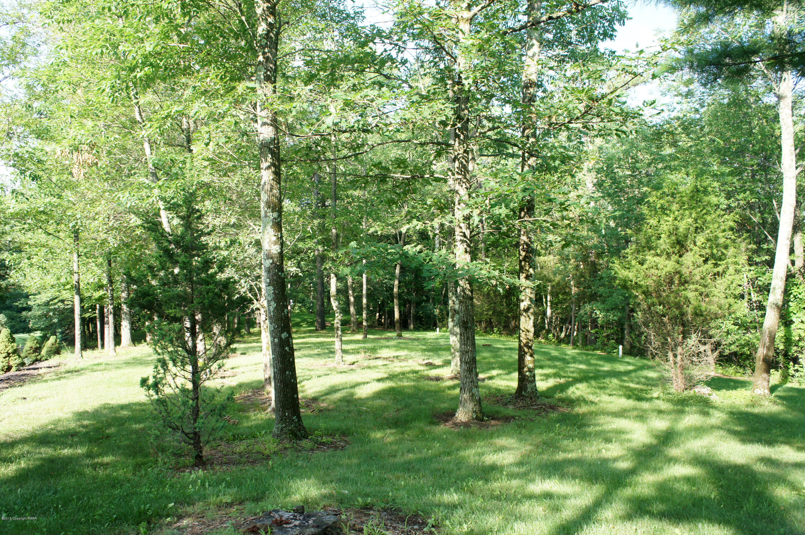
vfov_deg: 43.6
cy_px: 268
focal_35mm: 30
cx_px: 402
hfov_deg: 62.0
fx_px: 670
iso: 200
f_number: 5
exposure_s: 1/50
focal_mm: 20
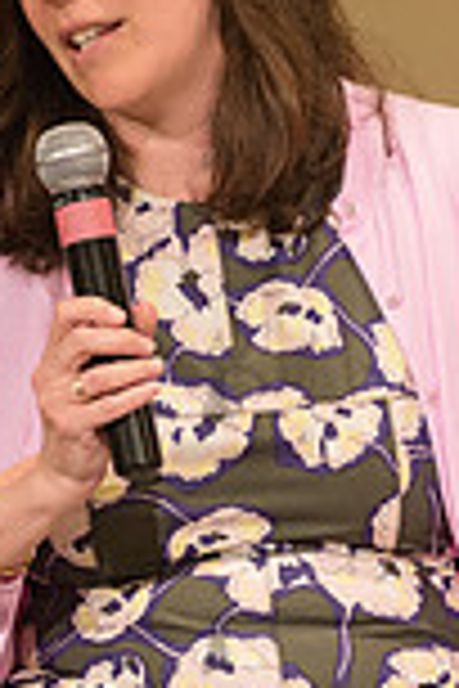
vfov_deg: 8.1
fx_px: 4838
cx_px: 216
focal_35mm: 253
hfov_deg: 5.4
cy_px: 378
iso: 2500
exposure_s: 1/200
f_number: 4
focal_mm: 86
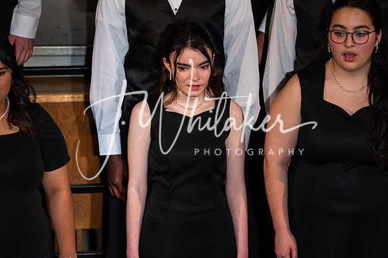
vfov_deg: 2.3
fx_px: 6463
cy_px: 129
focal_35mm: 600
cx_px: 194
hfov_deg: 3.4
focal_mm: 600
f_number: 6.3
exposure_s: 1/125
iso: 1600
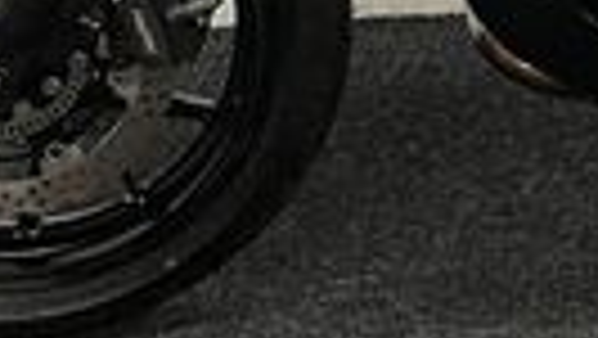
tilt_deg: -8.4
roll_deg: +0.1
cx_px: 805
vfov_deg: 8.3
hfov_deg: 15.0
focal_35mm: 136
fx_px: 2158
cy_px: -419
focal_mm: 5.1
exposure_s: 1/50
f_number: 1.6
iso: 100
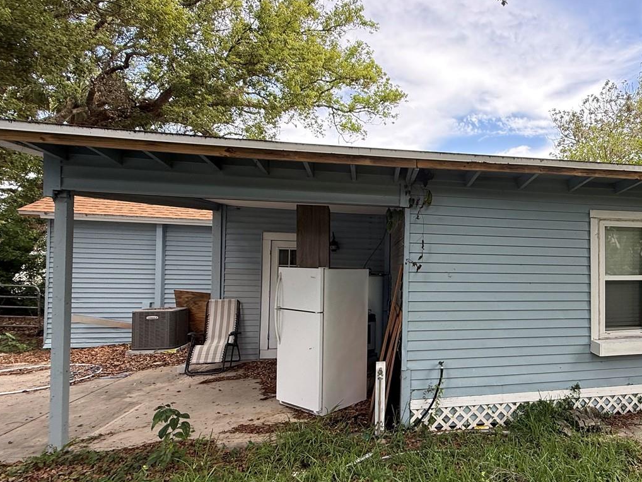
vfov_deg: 61.0
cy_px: 266
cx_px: 467
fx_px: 408
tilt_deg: +1.6
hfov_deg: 72.0
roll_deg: -1.1
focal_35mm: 22
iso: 64
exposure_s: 1/383
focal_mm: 2.22
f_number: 2.2
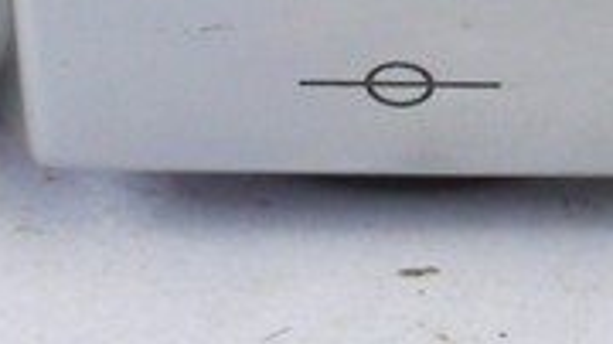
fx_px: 7083
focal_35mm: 436
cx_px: 538
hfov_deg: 5.0
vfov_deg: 2.8
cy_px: -296
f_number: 7.1
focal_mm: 30
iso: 800
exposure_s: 1/160
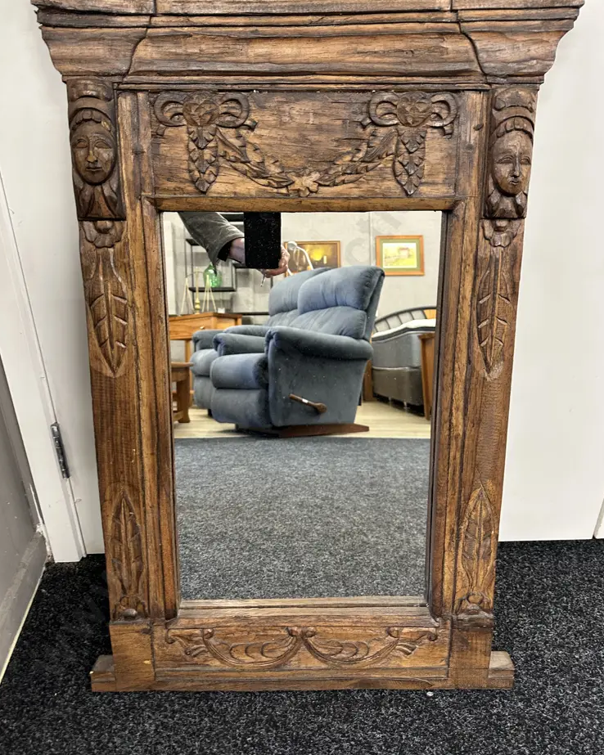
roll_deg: +0.8
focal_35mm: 26
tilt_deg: -27.2
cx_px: 295
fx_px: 581
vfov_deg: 65.9
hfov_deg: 54.9
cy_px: 340
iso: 200
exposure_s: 1/50
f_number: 1.78
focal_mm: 6.86
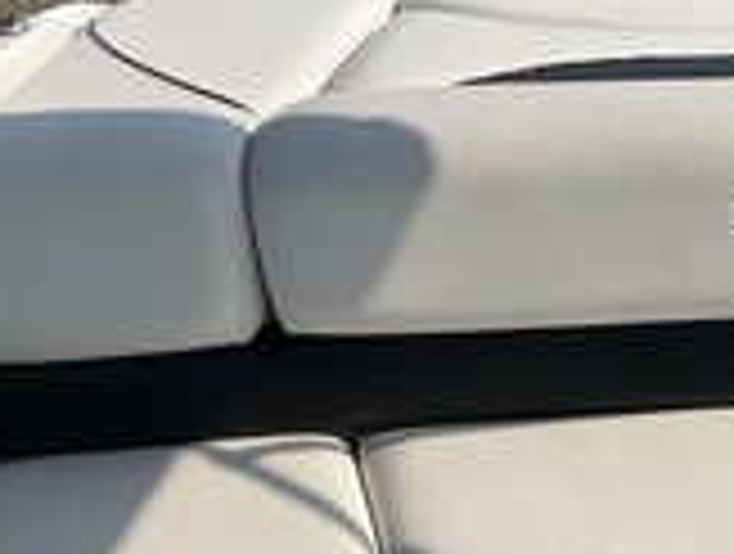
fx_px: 1509
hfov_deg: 25.4
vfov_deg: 20.8
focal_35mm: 71
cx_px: 802
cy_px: 347
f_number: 1.8
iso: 25
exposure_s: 1/3125
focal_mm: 3
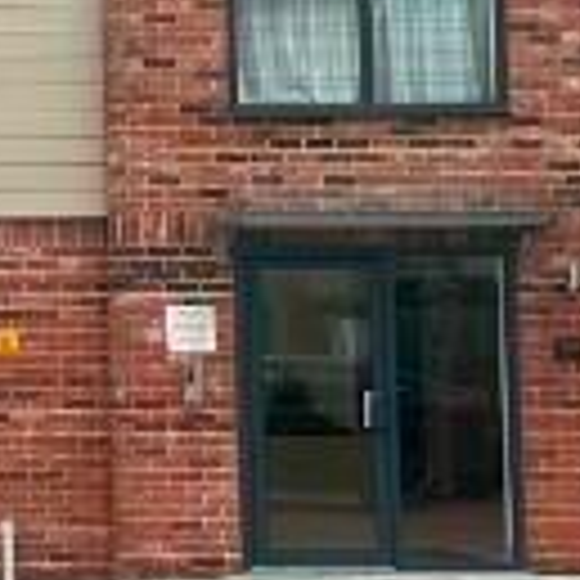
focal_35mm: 169
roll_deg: -0.2
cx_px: -324
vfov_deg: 10.3
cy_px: 67
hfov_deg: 10.0
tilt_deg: +4.3
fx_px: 3204
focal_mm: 6.86
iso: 80
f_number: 1.78
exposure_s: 1/357
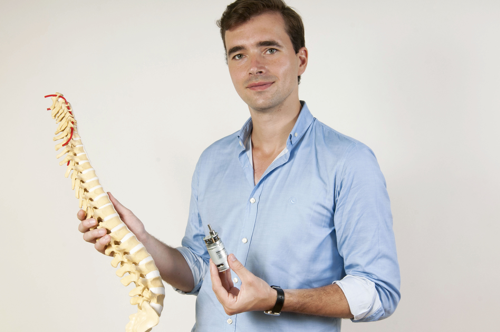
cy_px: 172
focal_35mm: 61
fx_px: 846
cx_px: 252
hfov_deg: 32.9
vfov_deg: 22.2
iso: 200
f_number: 16
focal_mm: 34
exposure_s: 1/200
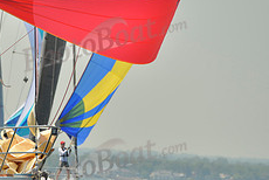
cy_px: 119
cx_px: -37
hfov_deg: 4.1
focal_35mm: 504
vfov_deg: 2.7
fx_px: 3771
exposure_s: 1/1250
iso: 200
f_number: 7.1
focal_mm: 200
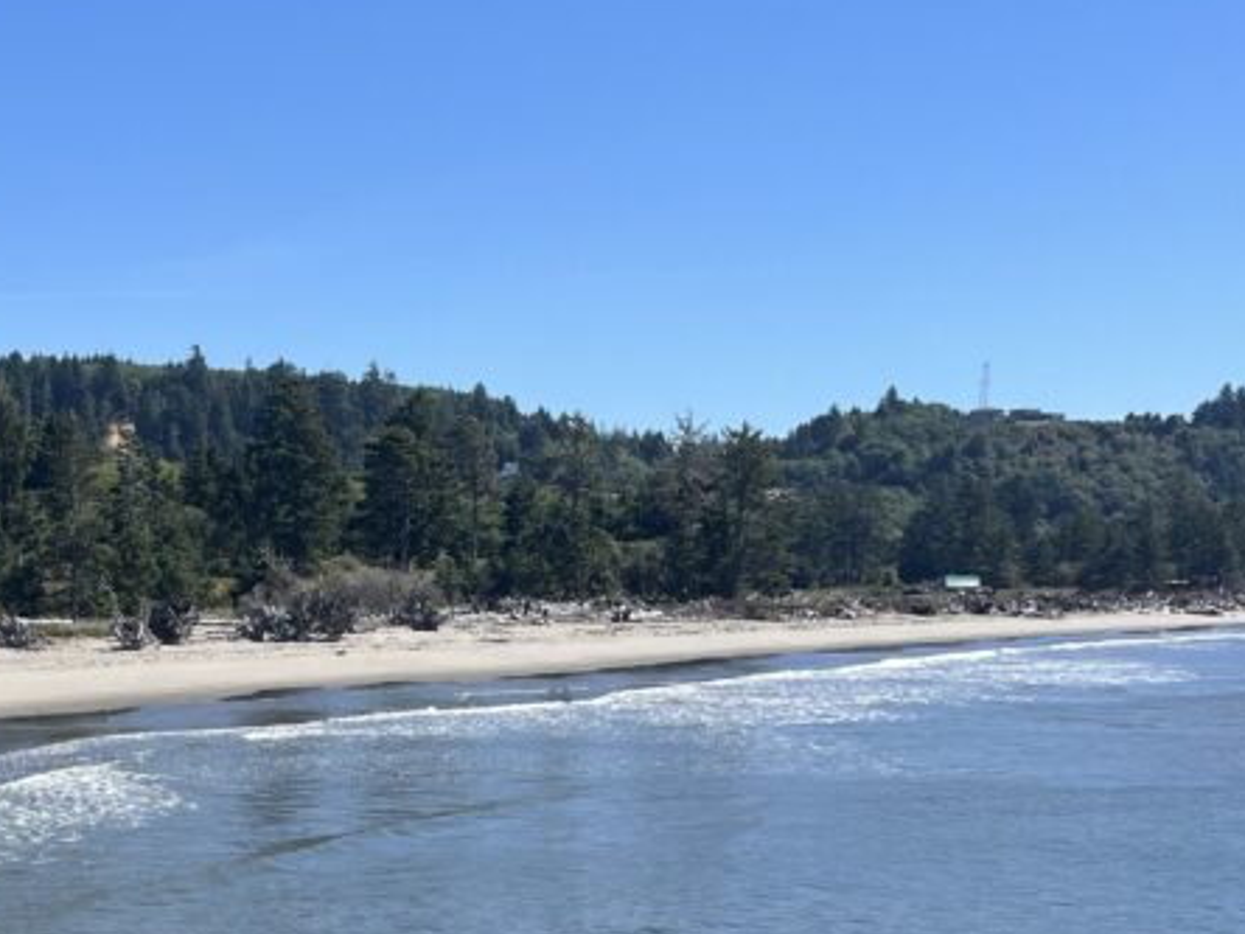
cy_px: 1041
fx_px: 2158
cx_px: 50
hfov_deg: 30.3
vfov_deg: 22.9
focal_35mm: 60
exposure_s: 1/2967
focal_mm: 5.1
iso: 50
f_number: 1.6
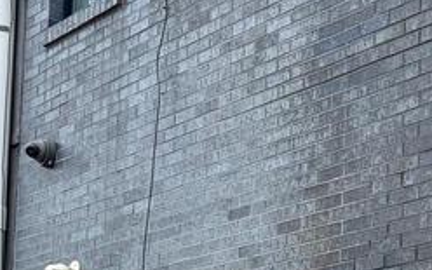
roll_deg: +0.4
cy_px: 463
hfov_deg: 18.6
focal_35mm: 105
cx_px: 545
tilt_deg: +4.5
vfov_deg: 11.7
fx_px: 1236
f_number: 1.78
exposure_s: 1/1653
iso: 80
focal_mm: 6.76
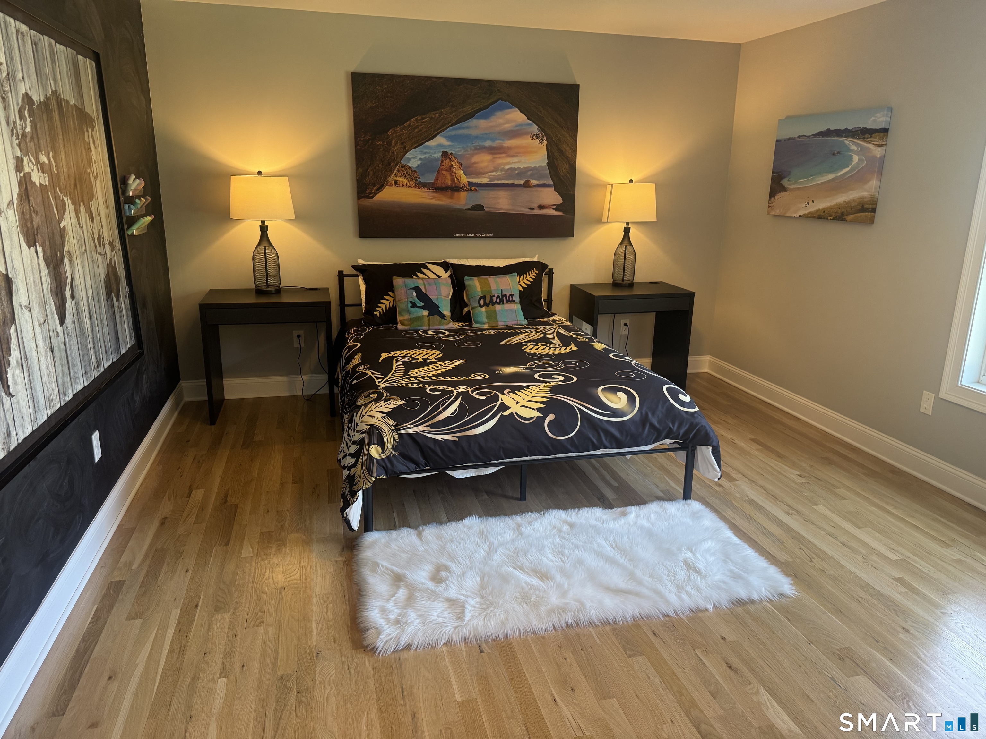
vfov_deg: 56.8
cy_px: 370
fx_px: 684
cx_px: 493
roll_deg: -1.2
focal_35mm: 24
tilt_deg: -15.6
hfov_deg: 71.6
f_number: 1.78
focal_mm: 6.76
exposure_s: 1/120
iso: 200
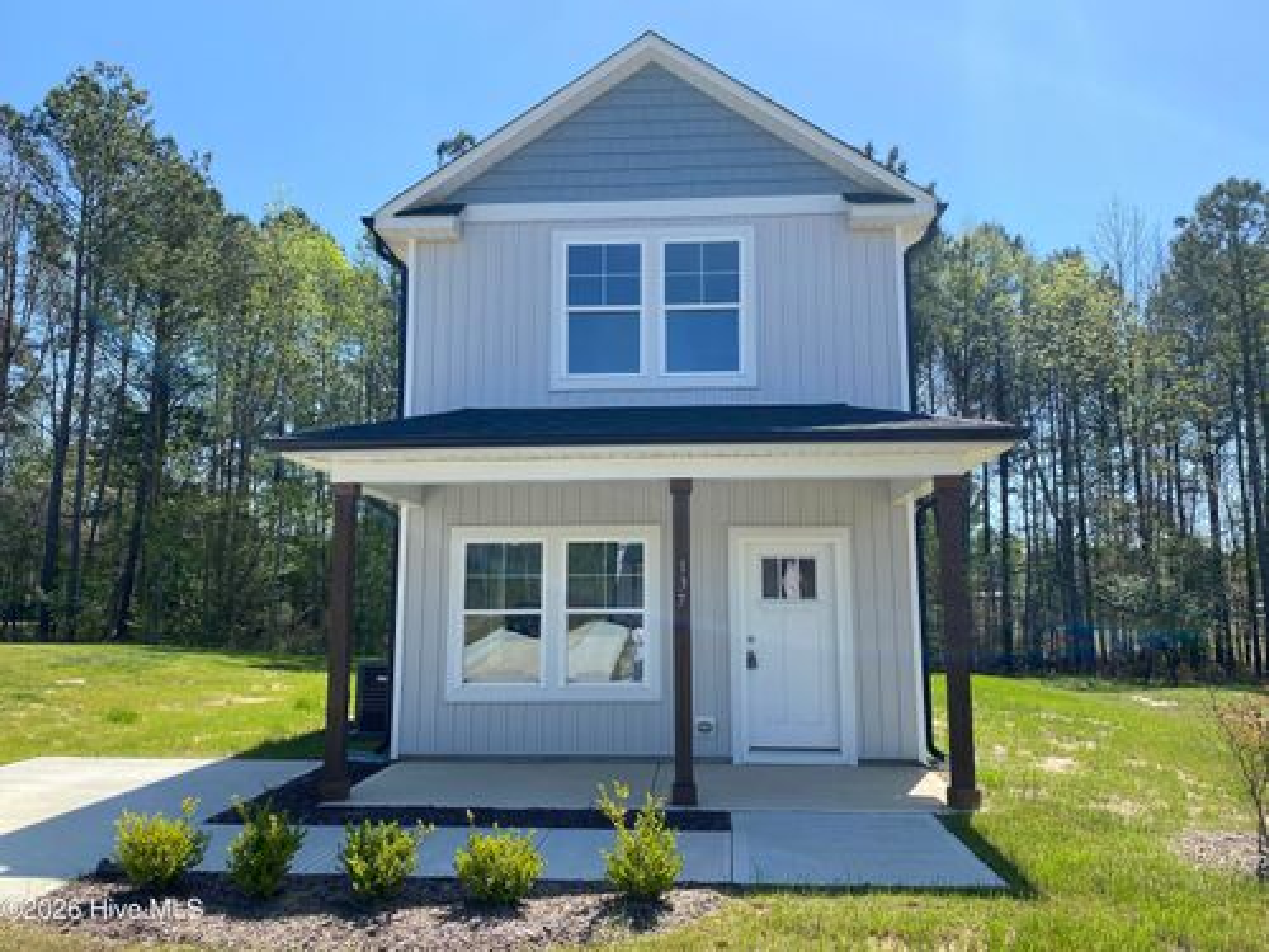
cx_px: 634
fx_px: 953
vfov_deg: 53.1
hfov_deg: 67.3
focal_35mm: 26
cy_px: 476
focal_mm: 4.25
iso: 32
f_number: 1.8
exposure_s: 1/2268
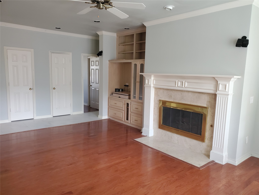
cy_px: 98
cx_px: 130
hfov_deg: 67.3
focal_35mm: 26
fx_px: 195
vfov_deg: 53.1
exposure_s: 1/40
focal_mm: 4.3
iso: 200
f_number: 2.4
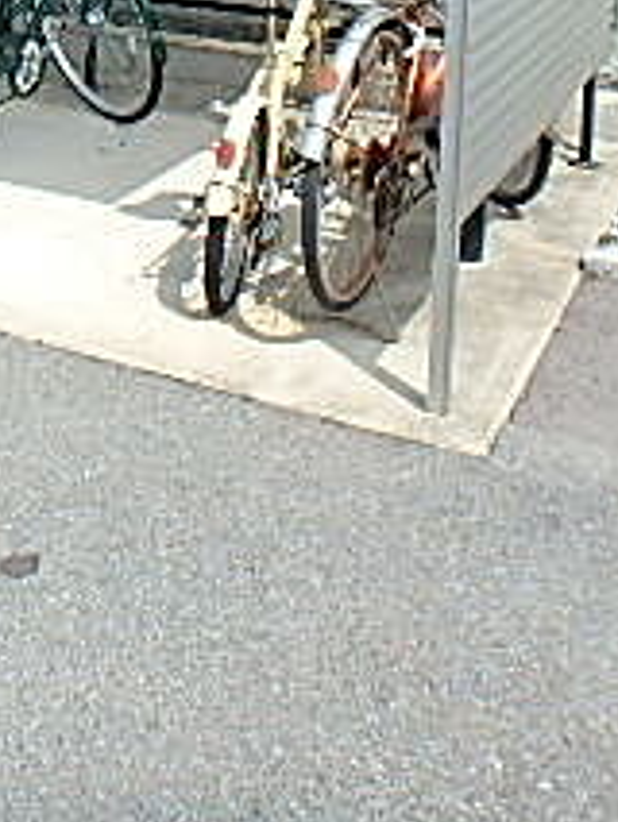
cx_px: -81
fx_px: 1498
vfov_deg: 27.8
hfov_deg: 21.9
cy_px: -100
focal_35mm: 63
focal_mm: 3.7
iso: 125
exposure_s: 1/800
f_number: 3.5
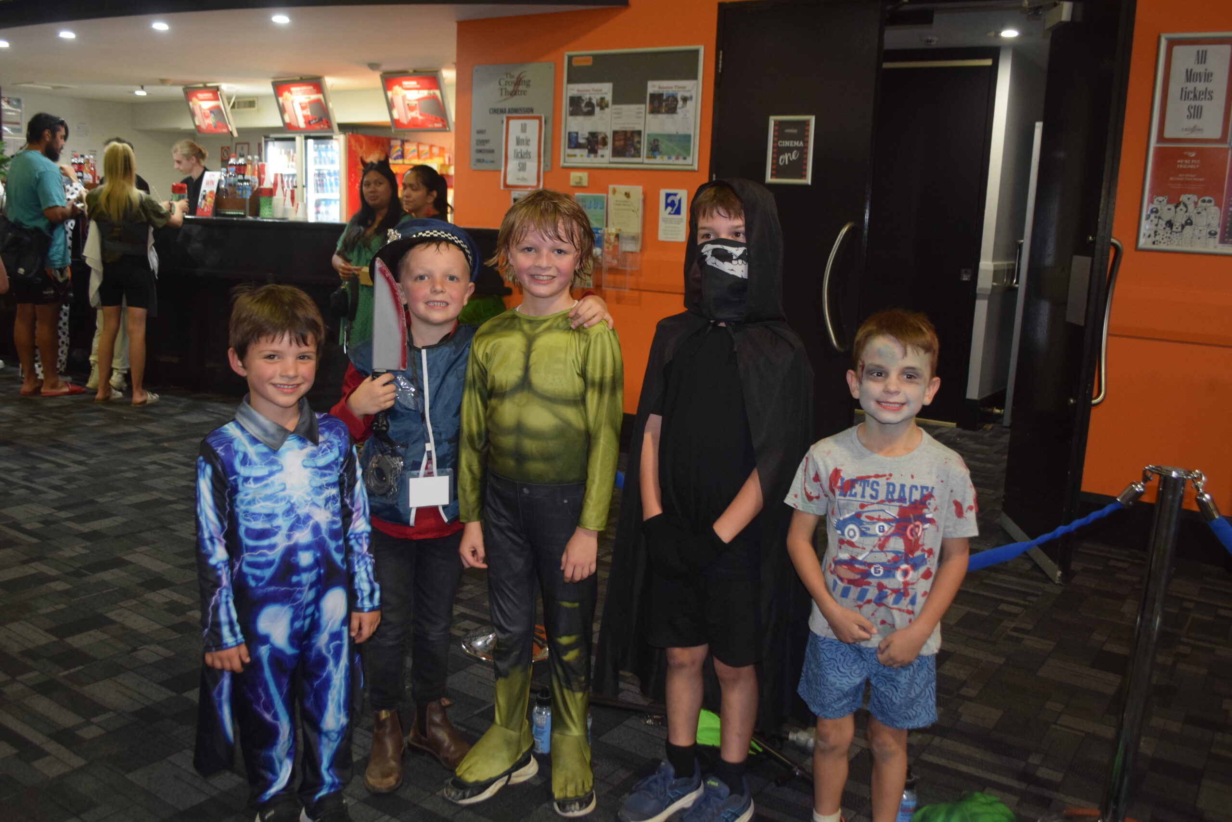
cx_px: 616
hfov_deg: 61.9
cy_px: 411
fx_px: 1027
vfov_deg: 43.6
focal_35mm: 30
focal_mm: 20
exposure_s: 1/60
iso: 1600
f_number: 3.8
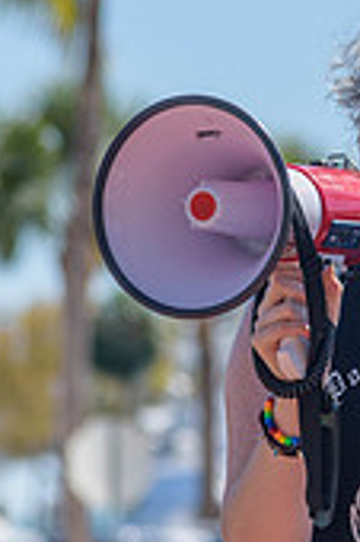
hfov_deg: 2.3
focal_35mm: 595
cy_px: 223
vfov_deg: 3.5
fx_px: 8943
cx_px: 433
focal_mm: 150
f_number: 5.6
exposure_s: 1/2000
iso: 250
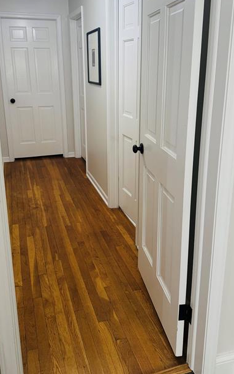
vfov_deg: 59.4
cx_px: 113
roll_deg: +0.3
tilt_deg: -17.0
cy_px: 159
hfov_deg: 39.4
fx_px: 326
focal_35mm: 32
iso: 250
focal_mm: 6.76
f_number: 1.78
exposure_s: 1/60
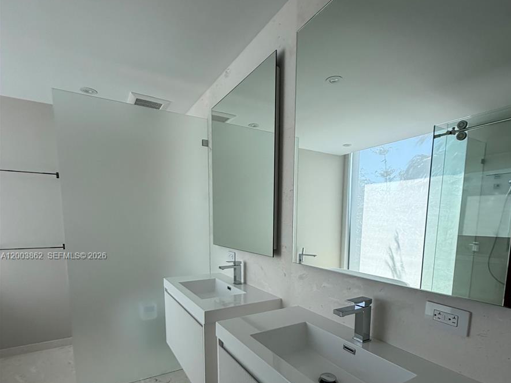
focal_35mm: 19
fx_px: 280
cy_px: 256
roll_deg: +1.0
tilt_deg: -8.5
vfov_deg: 66.8
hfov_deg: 84.7
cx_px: 260
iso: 125
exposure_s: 1/121
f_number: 2.2
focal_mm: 2.22
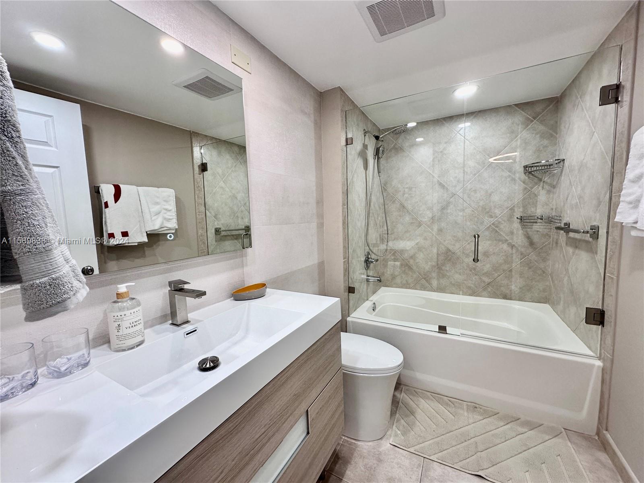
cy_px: 242
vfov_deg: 85.7
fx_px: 260
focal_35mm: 14
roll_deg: +1.7
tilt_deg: -5.4
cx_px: 322
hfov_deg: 102.1
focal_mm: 2.22
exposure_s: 1/120
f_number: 2.2
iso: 160
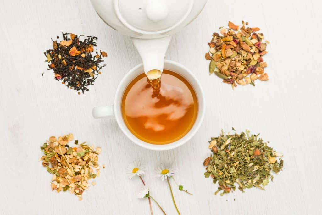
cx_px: 161
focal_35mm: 105
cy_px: 108
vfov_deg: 13.1
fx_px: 940
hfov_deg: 19.4
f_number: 11
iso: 100
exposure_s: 1/160
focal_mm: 105
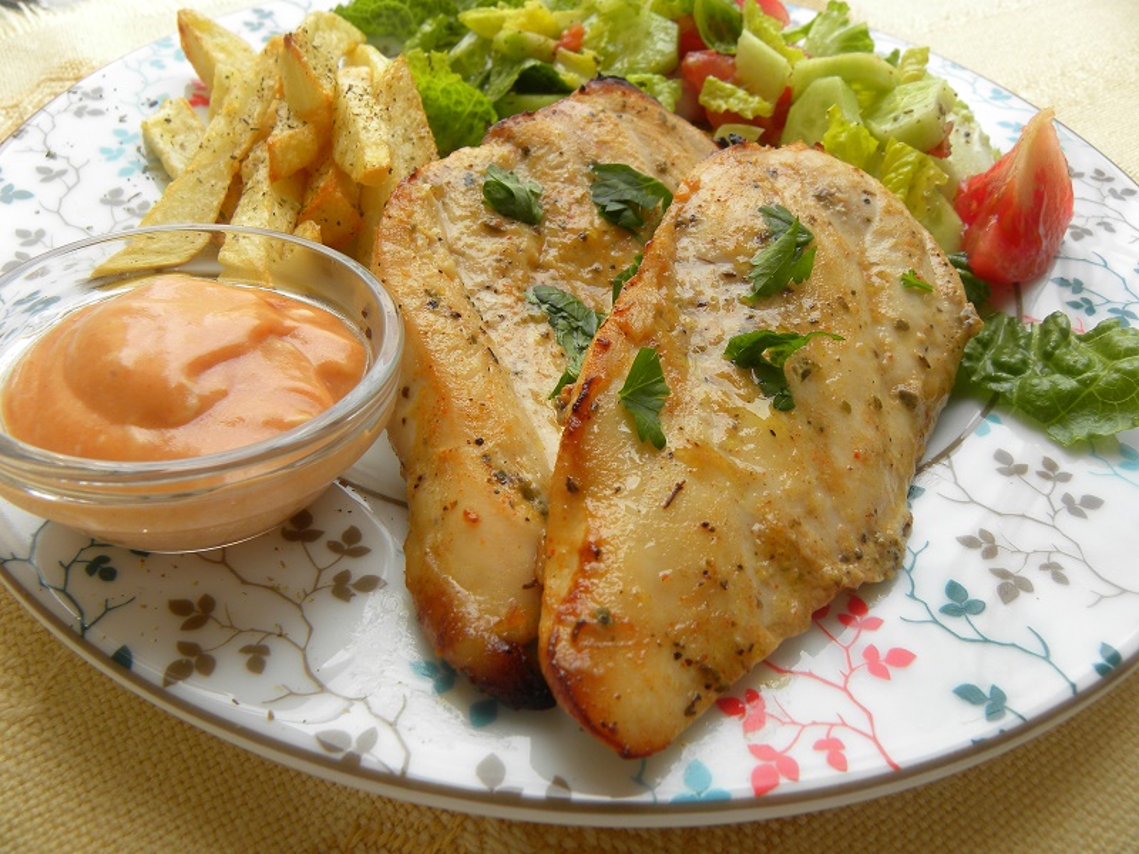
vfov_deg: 53.1
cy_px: 427
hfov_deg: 67.3
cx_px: 570
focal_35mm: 26
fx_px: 856
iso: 64
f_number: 4
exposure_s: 1/154
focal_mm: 4.6
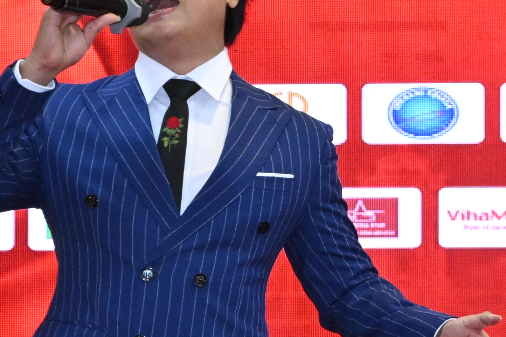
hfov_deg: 7.3
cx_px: 819
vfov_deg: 5.0
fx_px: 3865
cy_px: 197
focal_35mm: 275
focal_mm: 54
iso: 1600
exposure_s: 1/100
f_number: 7.1
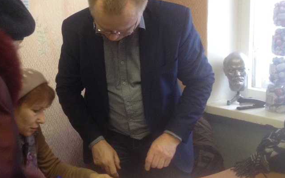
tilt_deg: -12.9
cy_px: 81
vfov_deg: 22.8
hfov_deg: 35.2
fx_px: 443
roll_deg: +3.0
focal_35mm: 57
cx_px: 85
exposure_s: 1/20
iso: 160
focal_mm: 4.28
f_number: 2.4
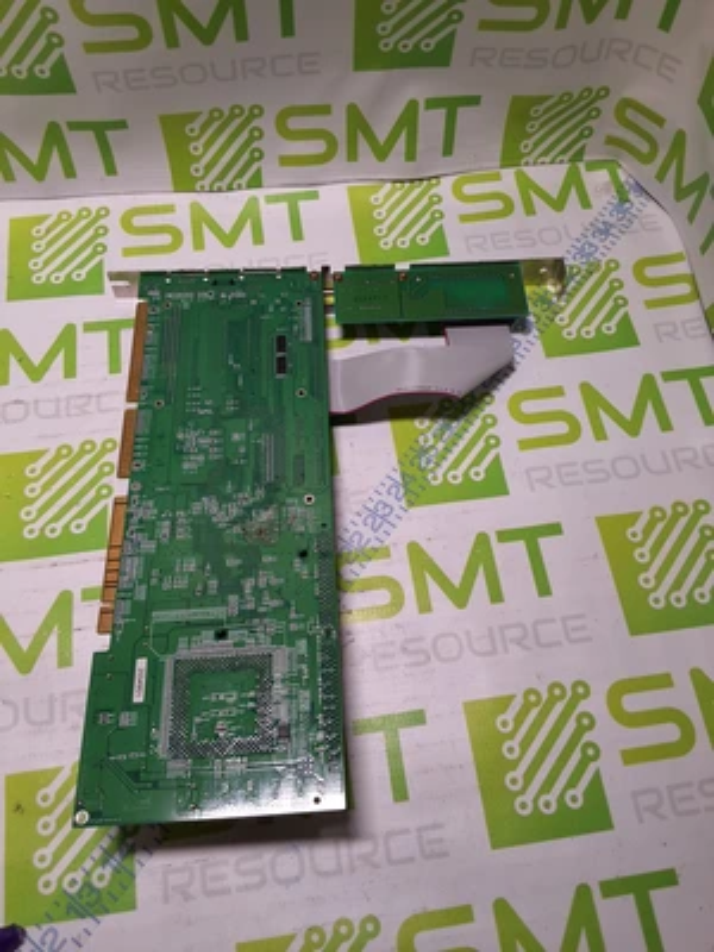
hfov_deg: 49.7
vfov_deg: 63.4
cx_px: 357
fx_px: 770
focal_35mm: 28
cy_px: 476
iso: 32
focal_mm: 2.91
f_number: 1.9
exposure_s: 1/120
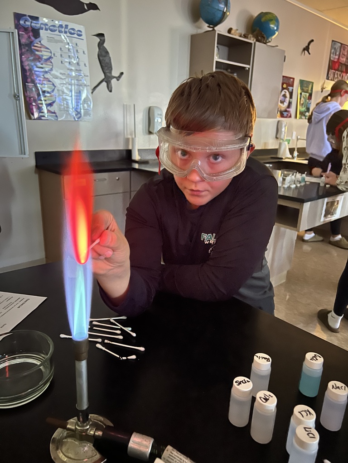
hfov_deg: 53.1
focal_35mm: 26
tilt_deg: -17.3
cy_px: 232
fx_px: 349
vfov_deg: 67.3
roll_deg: -2.4
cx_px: 174
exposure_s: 1/15
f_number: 1.5
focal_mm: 5.7
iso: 3200
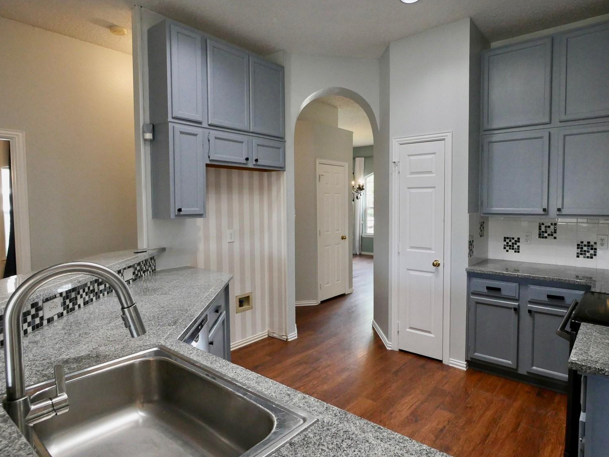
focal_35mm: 19
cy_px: 218
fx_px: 334
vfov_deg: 68.7
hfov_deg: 84.1
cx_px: 351
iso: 1600
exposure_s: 1/125
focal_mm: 7
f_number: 4
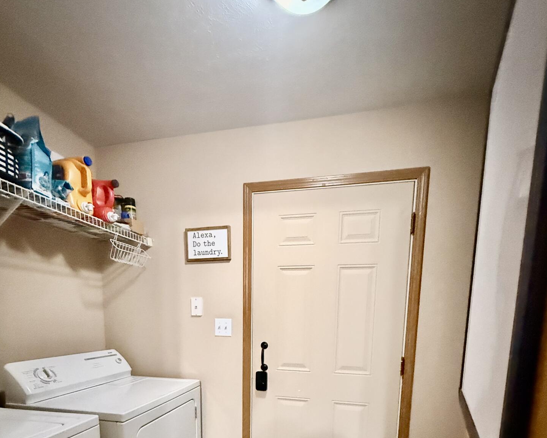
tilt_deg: -7.6
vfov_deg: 63.8
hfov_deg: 83.3
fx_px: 308
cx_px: 276
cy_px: 358
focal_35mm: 19
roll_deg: -0.9
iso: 1250
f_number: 2.2
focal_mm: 2.22
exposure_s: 1/60
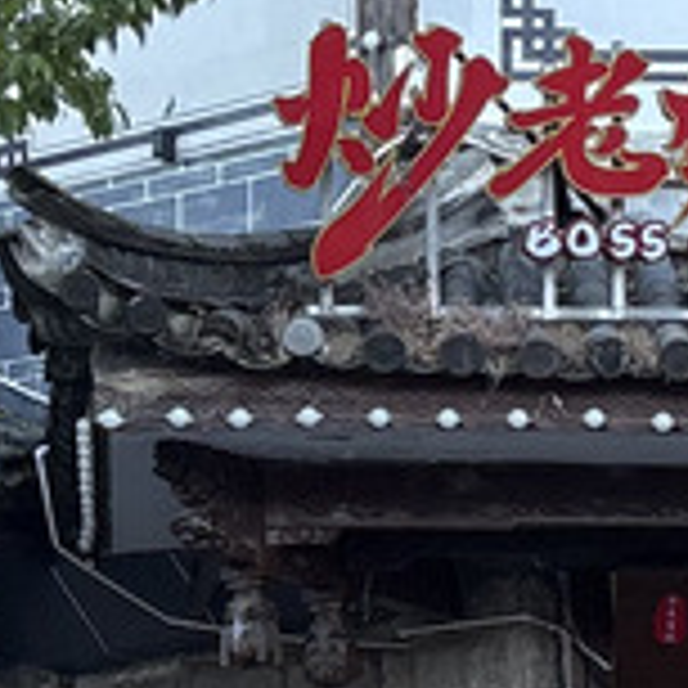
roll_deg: +1.3
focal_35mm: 180
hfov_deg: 9.7
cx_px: 544
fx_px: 4048
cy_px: 535
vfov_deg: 9.7
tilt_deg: +9.1
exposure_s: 1/200
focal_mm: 5.96
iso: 80
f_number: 1.6
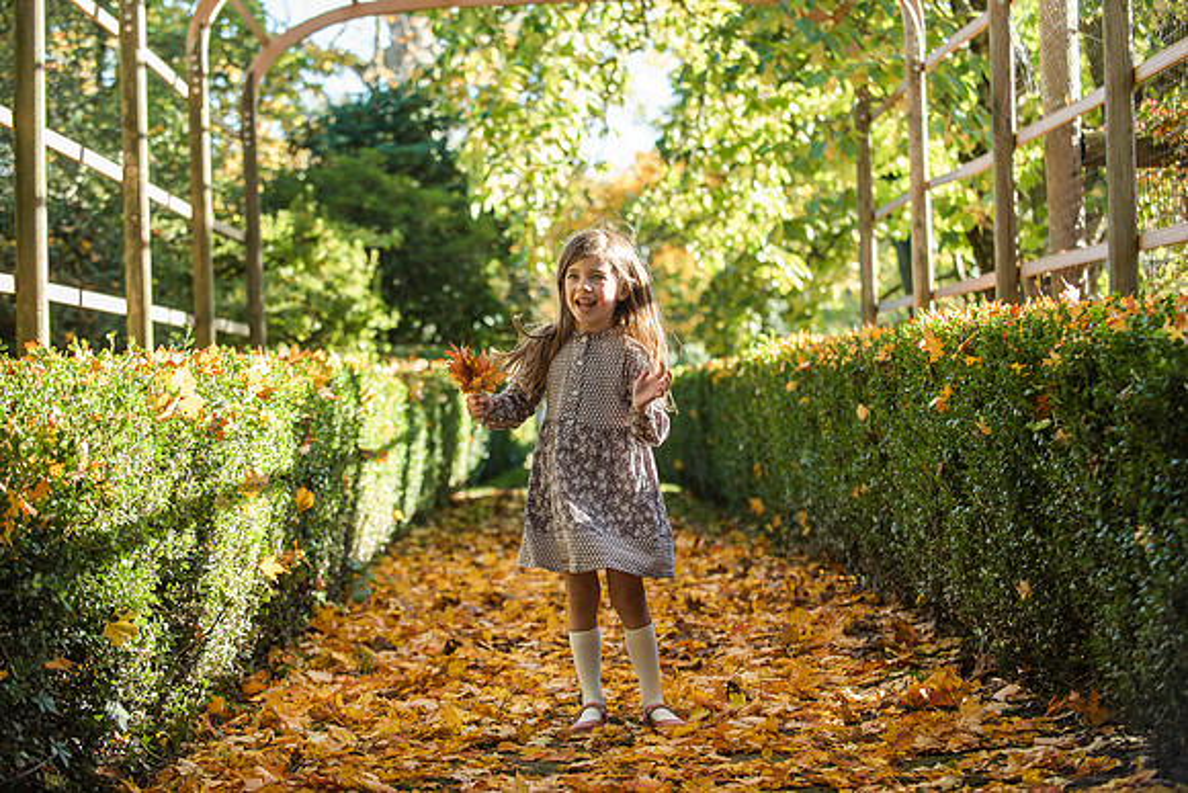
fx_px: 2574
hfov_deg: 26.0
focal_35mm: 78
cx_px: 594
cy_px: 396
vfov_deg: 17.5
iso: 500
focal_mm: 78
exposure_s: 1/400
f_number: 4
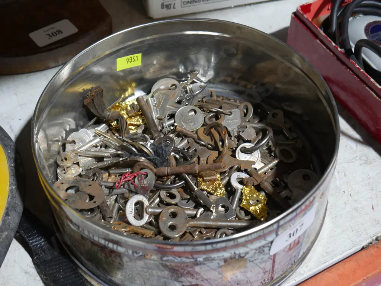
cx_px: 190
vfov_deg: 25.3
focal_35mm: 58
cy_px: 143
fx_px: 639
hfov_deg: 33.2
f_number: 5.4
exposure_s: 1/60
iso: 1000
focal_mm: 29
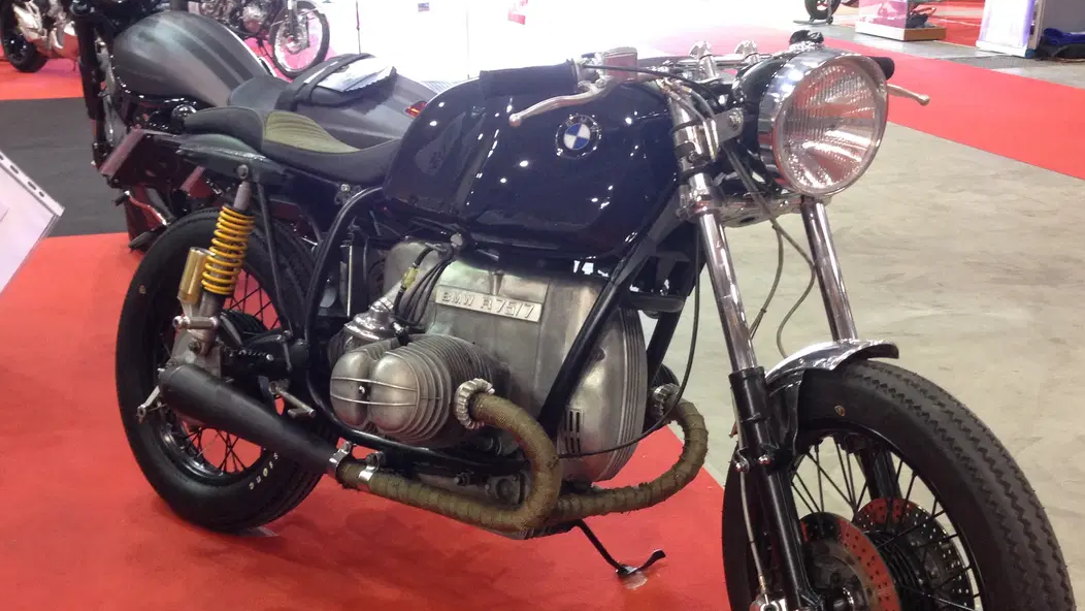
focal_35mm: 41
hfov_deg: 49.3
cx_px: 594
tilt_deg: -25.8
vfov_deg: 28.7
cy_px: 435
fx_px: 1180
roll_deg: +1.5
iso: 160
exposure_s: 1/20
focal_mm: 4.12
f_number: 2.4
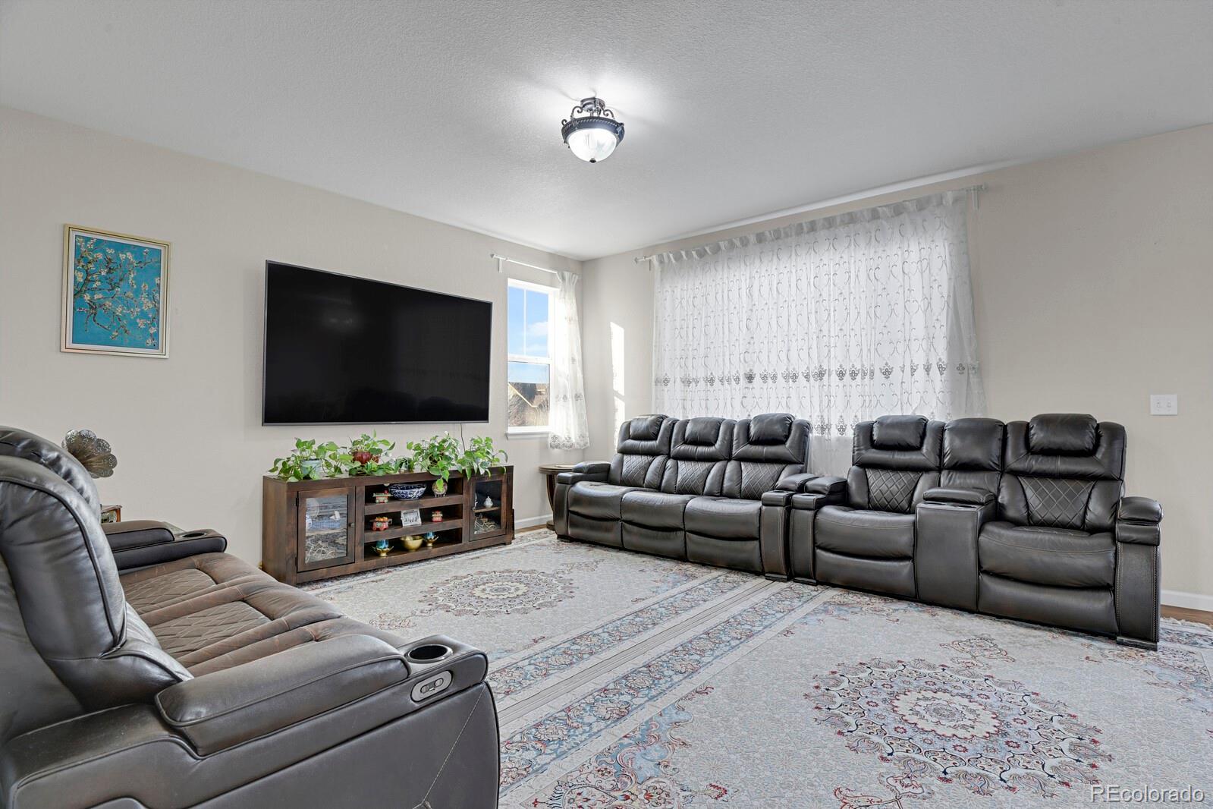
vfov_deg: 70.4
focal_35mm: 17
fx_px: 573
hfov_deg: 93.3
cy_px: 404
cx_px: 606
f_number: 8
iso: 250
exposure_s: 1.6
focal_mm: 17
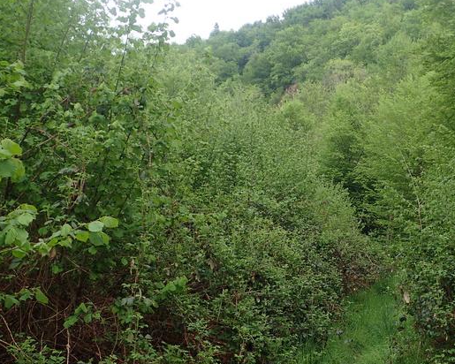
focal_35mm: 48
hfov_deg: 38.1
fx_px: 646
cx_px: 319
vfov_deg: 31.3
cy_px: 138
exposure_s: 1/500
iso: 250
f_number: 2.4
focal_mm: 5.87
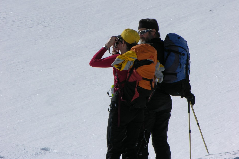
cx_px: 113
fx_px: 2044
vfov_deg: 4.5
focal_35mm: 308
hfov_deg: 6.7
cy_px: 61
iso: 50
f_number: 7.4
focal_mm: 67.7
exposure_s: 1/535
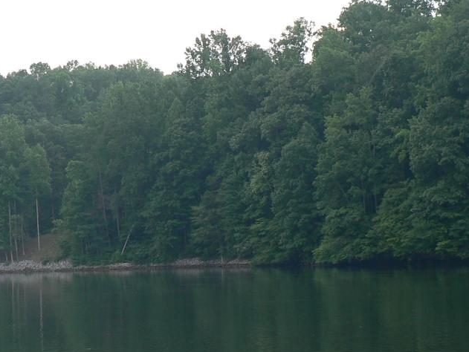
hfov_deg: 13.3
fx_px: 2006
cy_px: 242
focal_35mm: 148
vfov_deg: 10.0
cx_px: 103
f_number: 3.2
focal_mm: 12.2
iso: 80
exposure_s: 1/100
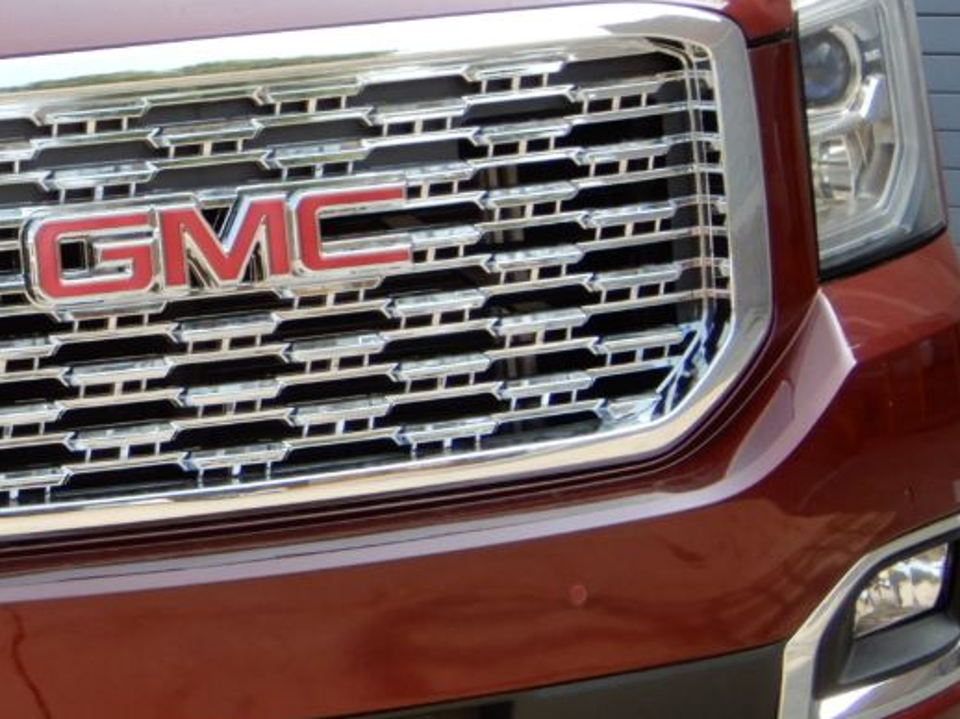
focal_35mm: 238
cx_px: -311
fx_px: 6597
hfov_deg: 8.2
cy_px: 304
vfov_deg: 6.2
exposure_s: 1/160
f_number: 4.5
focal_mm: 13.7
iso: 80
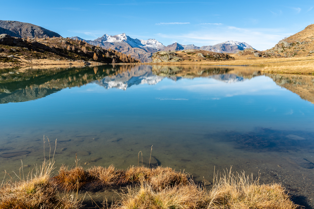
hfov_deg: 58.7
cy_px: 104
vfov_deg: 41.1
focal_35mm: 32
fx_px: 279
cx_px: 157
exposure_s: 1/50
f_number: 22
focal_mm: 32
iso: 100
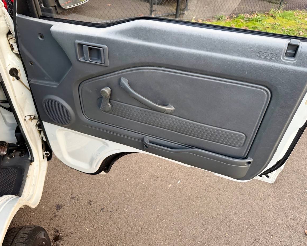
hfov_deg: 66.0
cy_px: 124
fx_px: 236
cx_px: 148
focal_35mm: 26
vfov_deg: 55.0
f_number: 1.78
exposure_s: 1/121
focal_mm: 6.76
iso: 160
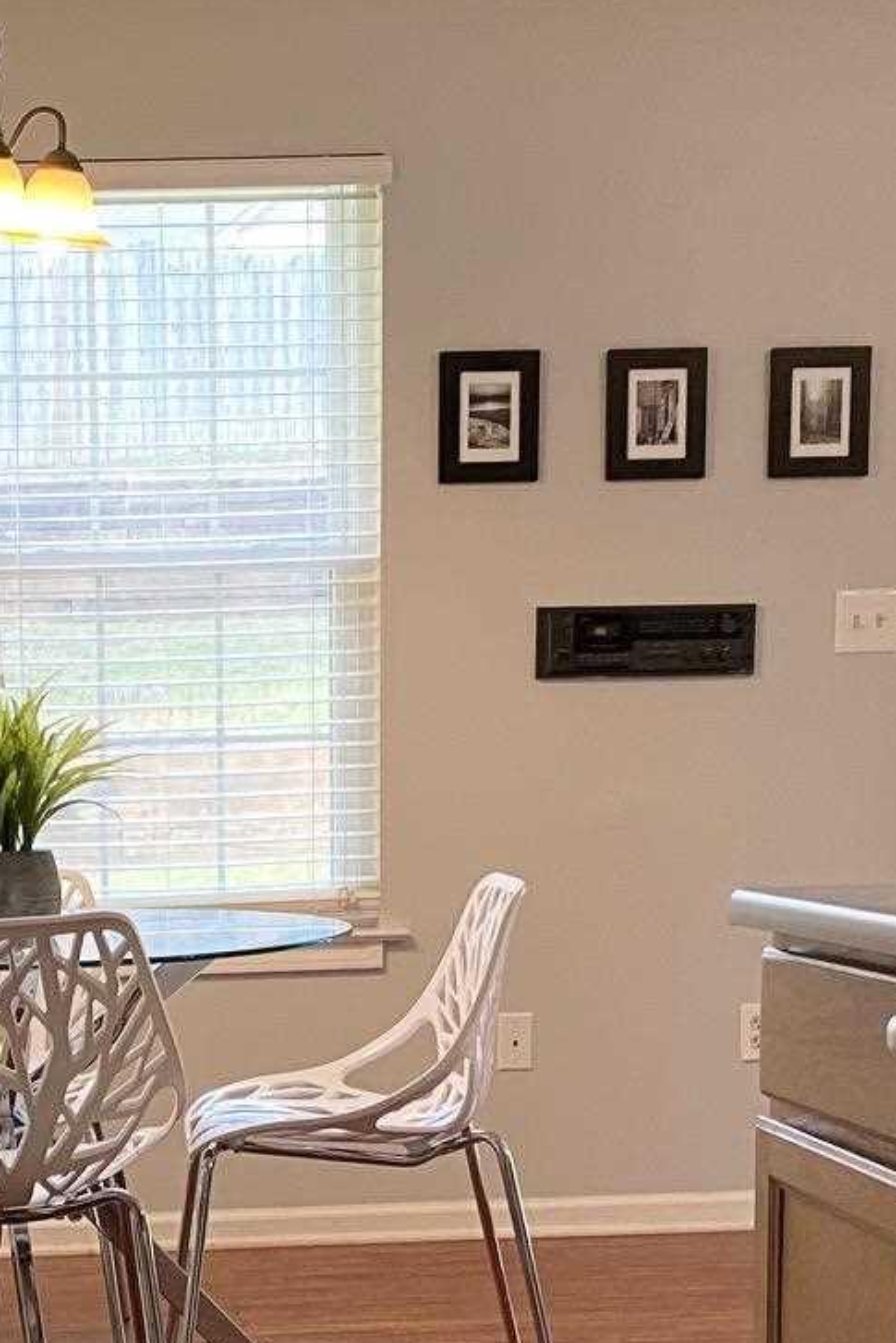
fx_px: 2798
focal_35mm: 75
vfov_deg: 26.3
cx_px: 22
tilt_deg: -8.4
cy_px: 1153
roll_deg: +0.7
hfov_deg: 17.8
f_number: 1.8
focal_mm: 4.25
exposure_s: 1/60
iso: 100
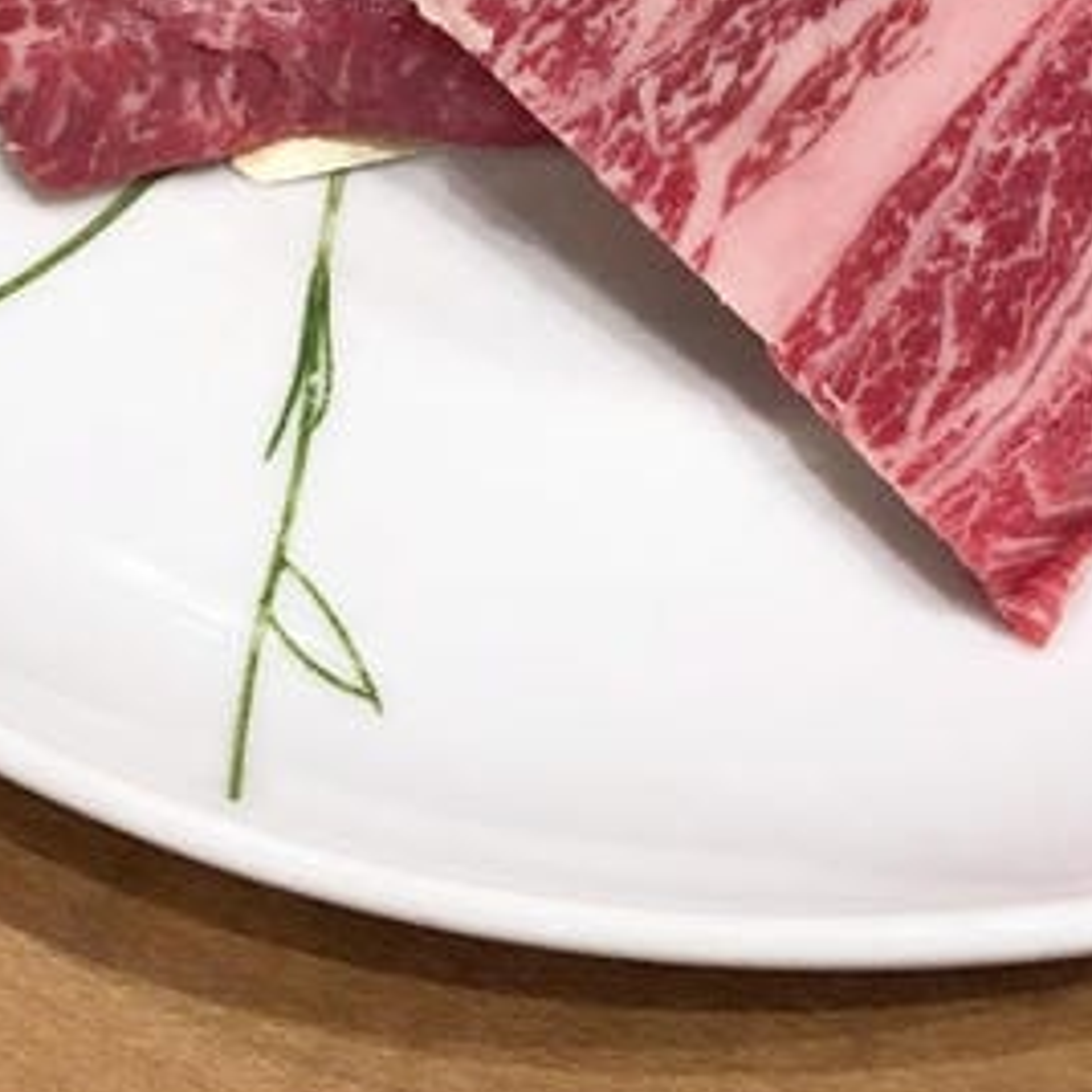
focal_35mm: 111
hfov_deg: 15.7
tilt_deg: -49.6
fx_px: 3962
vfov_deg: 14.6
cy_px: -534
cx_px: 644
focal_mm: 3.99
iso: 32
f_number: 1.8
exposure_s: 1/30
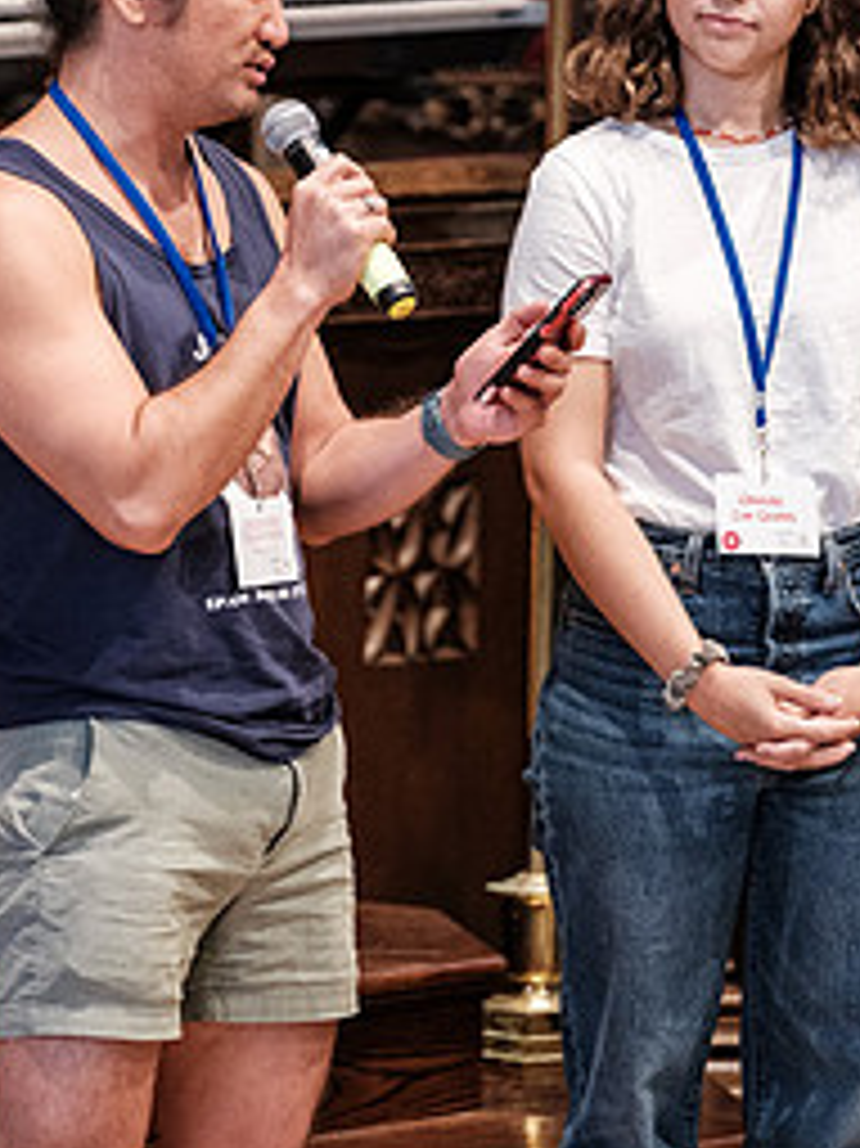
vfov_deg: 5.6
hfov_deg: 4.2
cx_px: 333
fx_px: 11836
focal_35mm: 357
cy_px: 279
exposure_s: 1/90
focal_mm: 140
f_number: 2.8
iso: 3200
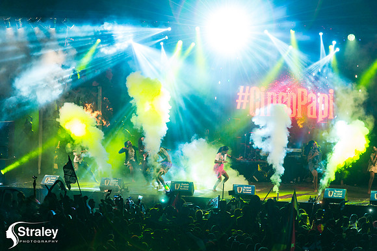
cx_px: 188
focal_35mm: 165
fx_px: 1727
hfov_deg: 12.5
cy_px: 126
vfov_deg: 8.3
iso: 2500
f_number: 5.6
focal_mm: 165
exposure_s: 1/160
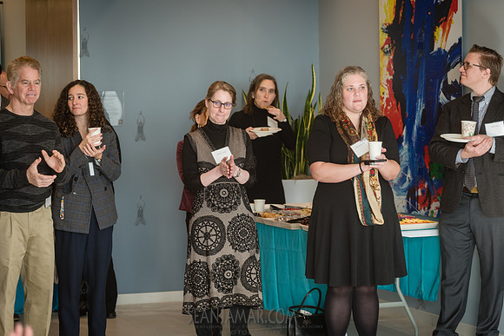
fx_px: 1470
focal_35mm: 105
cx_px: 252
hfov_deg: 19.5
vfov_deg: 13.0
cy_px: 168
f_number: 4
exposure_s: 1/200
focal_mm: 105
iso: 500
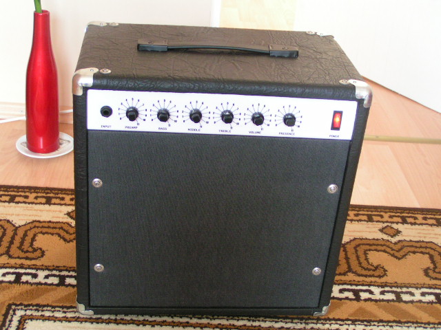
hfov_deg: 35.5
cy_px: 165
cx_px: 220
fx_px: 688
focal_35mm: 54
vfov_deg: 27.0
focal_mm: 8.3
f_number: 3.2
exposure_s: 1/13
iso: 200
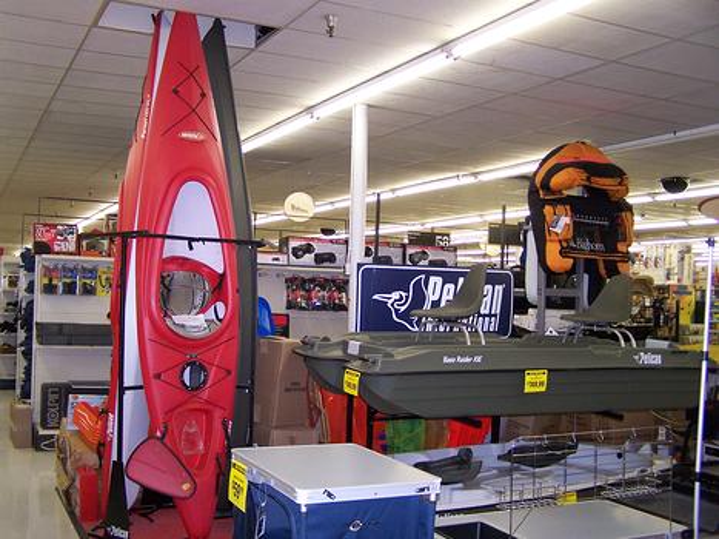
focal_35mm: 38
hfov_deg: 49.0
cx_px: 360
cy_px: 270
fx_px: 789
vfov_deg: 37.7
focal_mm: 6.3
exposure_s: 1/60
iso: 140
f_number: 2.8
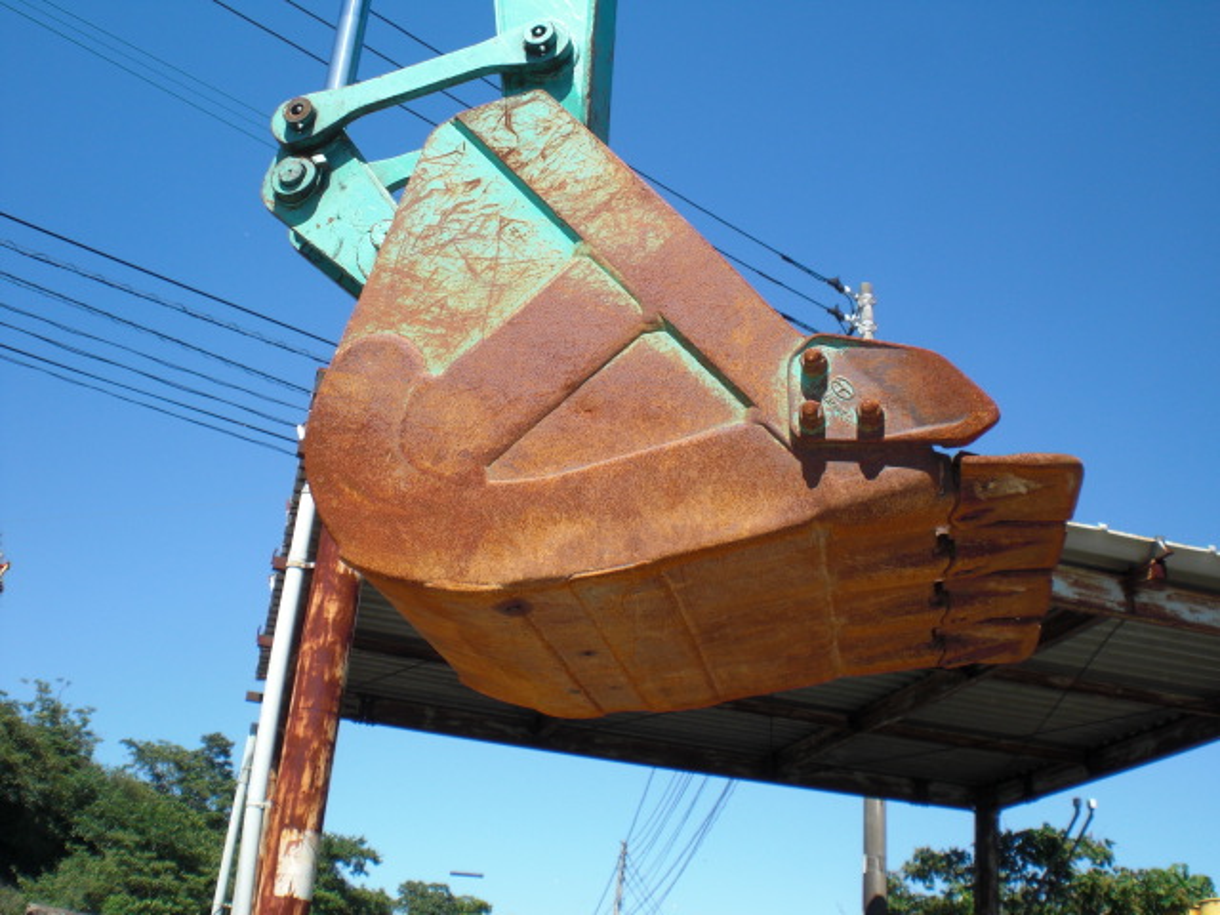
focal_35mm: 38
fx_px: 1339
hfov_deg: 49.0
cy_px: 458
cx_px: 610
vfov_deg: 37.7
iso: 64
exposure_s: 1/200
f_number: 5.6
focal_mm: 6.3
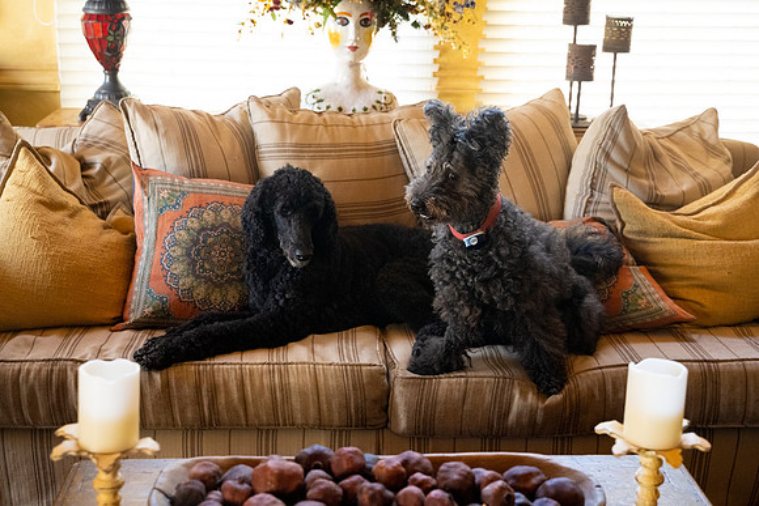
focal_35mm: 46
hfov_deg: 42.7
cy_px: 253
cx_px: 380
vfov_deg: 29.3
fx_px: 970
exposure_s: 1/320
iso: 5000
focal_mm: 46
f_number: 4
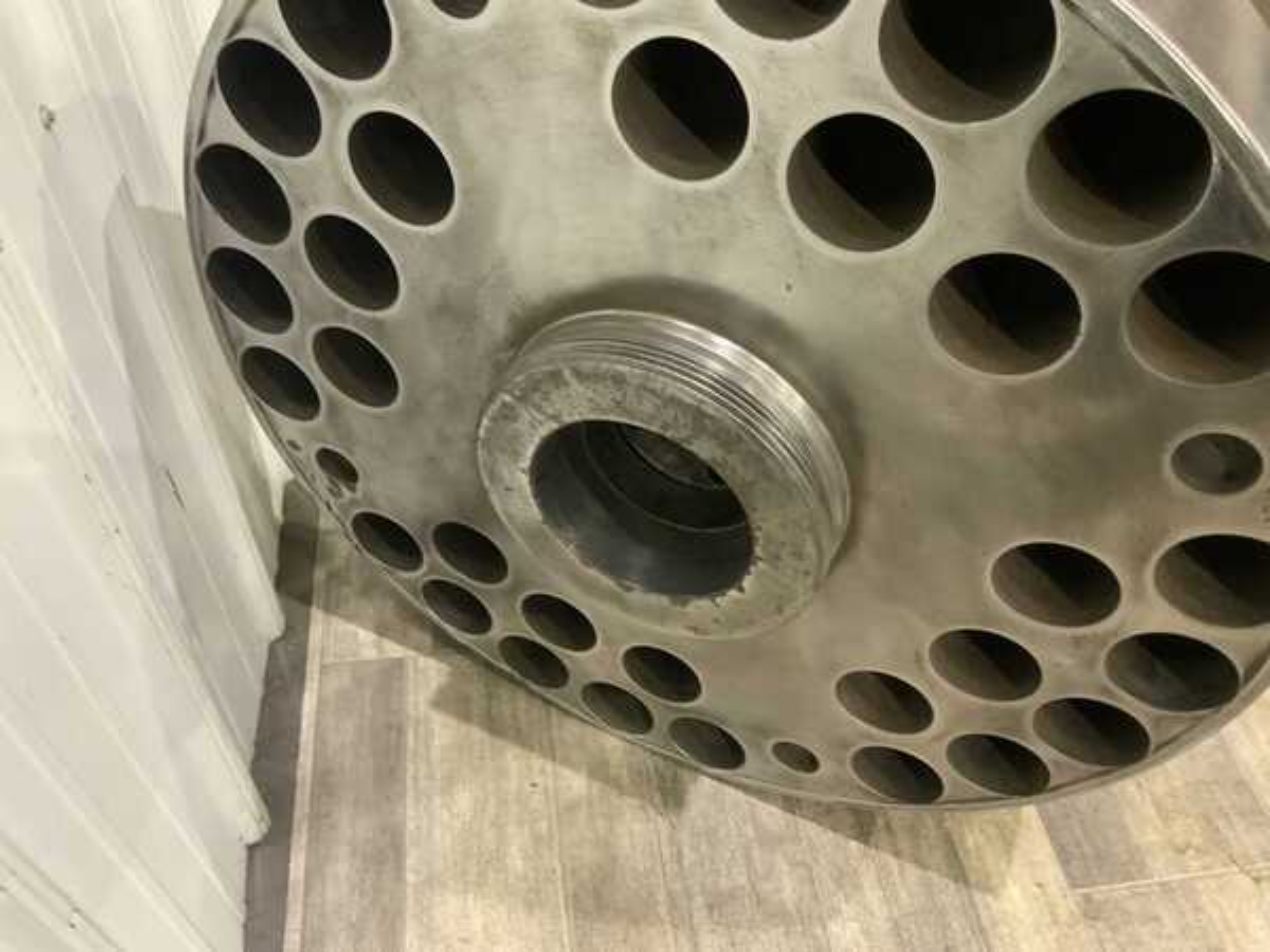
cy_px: 476
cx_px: 635
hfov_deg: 61.7
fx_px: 1064
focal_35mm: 29
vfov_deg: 48.2
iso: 250
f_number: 1.8
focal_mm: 3
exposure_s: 1/40
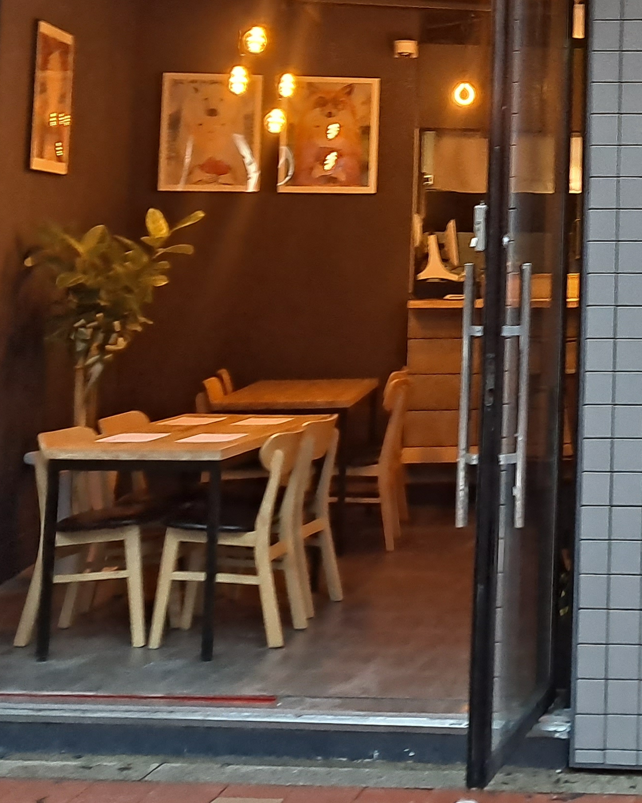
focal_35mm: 66
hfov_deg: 21.6
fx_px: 1567
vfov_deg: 27.7
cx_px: 757
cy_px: 81
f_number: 1.8
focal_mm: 5.23
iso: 250
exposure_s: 1/40
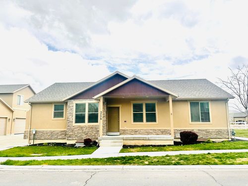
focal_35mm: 24
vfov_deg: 56.8
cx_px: 124
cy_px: 93
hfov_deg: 71.6
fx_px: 172
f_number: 1.78
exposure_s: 1/8929
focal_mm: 6.86
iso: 80
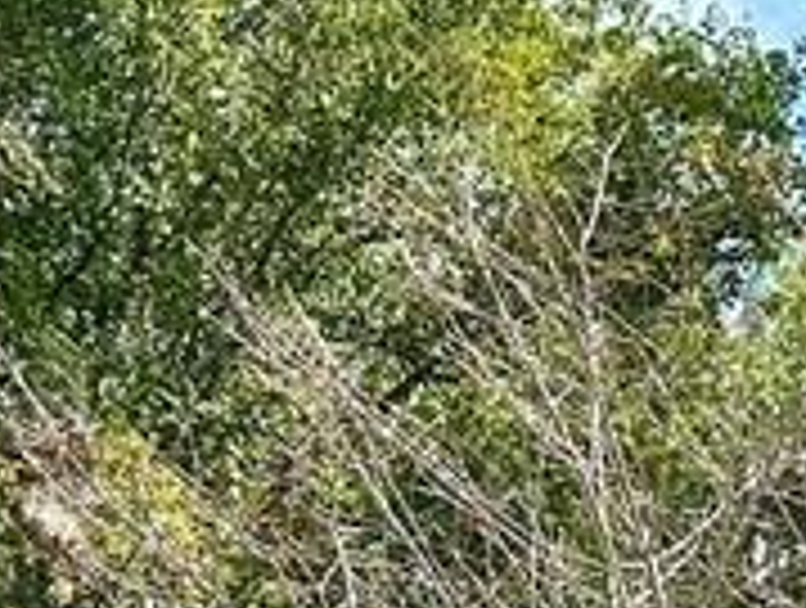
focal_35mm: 137
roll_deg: +0.2
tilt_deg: +0.1
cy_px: 1612
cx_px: 1301
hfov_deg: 13.3
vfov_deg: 9.3
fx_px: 3196
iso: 80
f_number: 1.78
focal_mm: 6.86
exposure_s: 1/2028
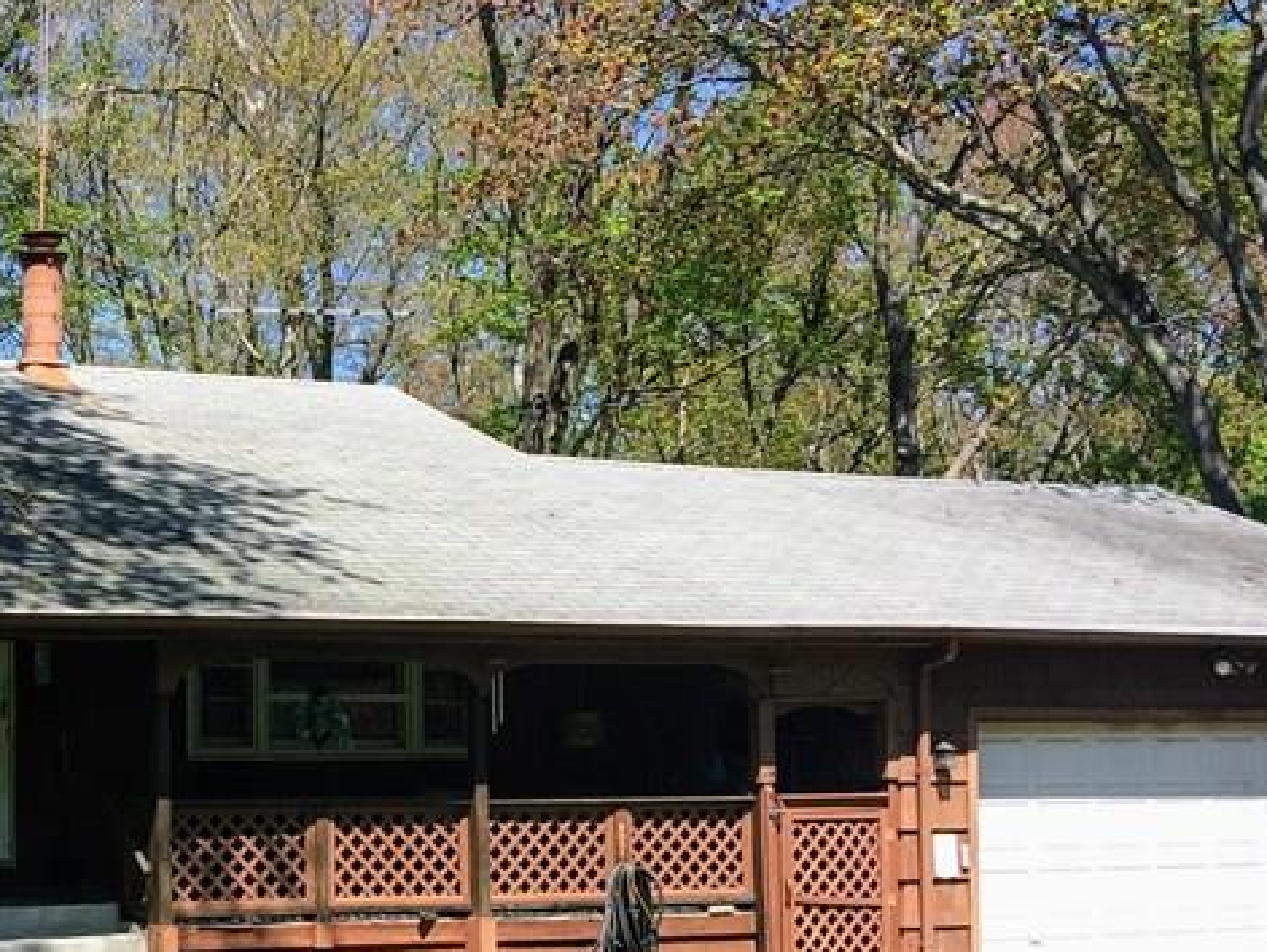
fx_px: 2308
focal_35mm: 63
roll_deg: +0.9
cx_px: 81
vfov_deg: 23.2
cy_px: 664
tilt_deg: +2.4
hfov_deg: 29.2
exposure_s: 1/1244
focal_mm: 4.15
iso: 32
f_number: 2.2
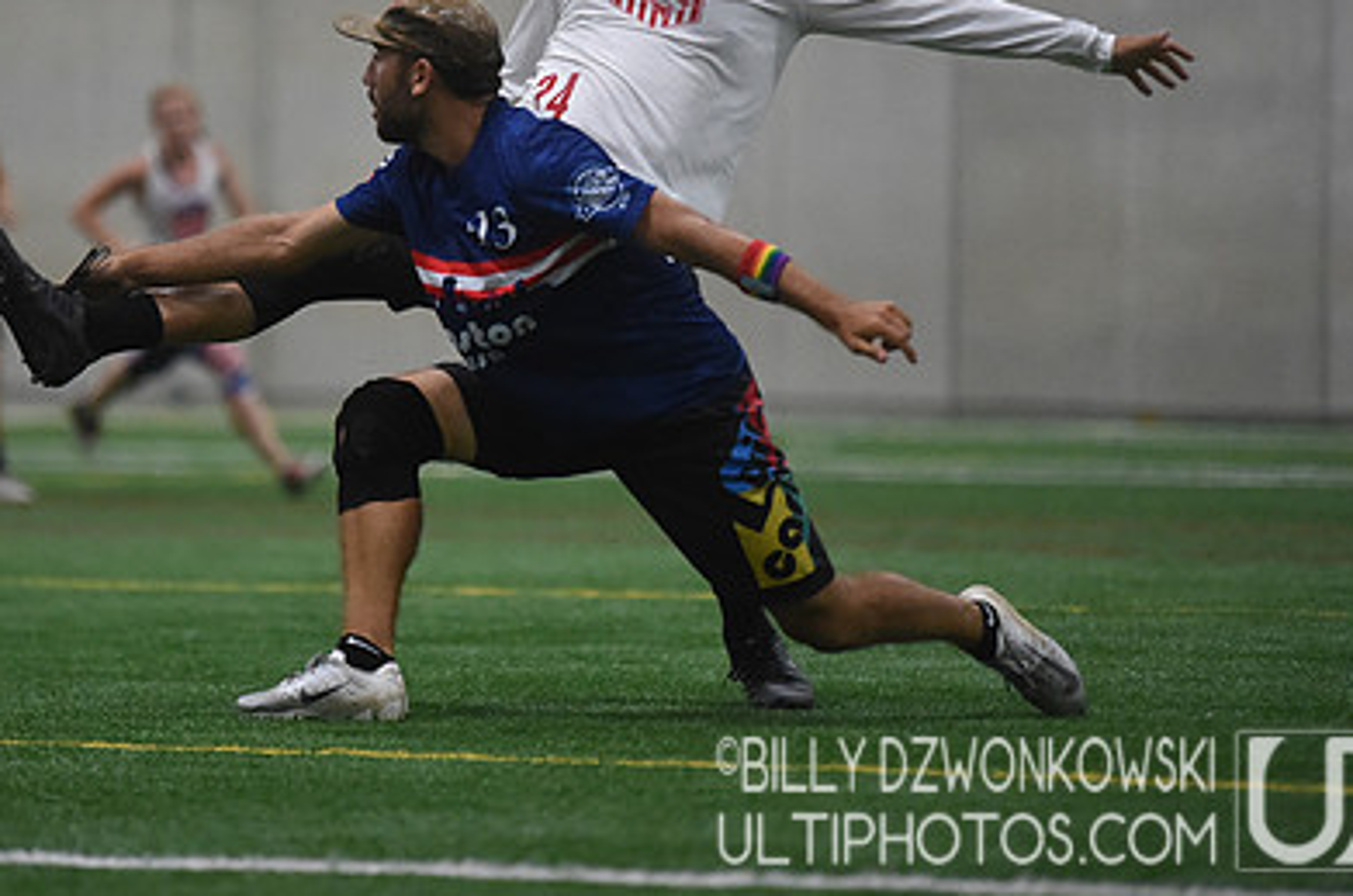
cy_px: 240
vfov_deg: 4.6
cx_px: 495
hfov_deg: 6.9
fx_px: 11139
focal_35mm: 297
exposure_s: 1/640
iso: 10000
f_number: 2.8
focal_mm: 200
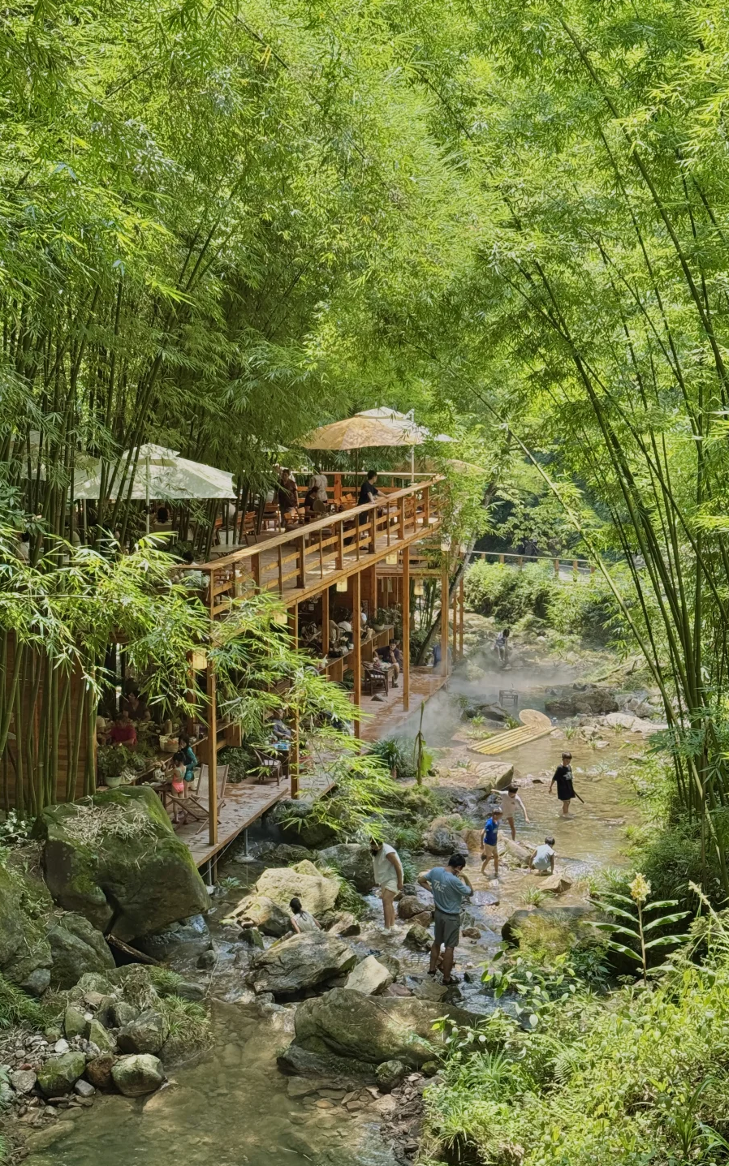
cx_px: 352
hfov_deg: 25.3
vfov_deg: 39.6
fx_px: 1621
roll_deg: -0.5
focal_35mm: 51
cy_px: 583
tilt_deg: -7.9
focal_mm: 6.76
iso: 64
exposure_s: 1/553
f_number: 1.78
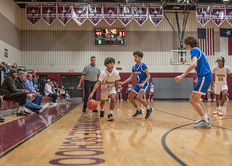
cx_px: 116
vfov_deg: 27.0
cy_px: 83
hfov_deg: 37.2
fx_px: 345
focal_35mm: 52
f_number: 1.2
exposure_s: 1/1000
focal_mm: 50
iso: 1000
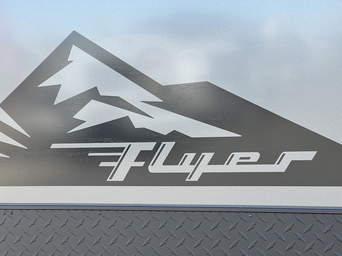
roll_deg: +4.0
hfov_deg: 25.3
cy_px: 128
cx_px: 171
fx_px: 761
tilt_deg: -5.6
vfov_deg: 19.1
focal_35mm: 77
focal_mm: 9
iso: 32
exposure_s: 1/108
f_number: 2.8
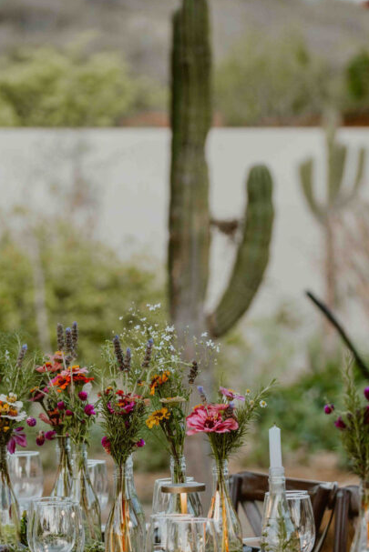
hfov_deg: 6.1
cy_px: 423
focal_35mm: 226
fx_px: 3472
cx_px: 157
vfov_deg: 9.1
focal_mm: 134
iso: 320
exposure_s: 1/125
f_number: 4
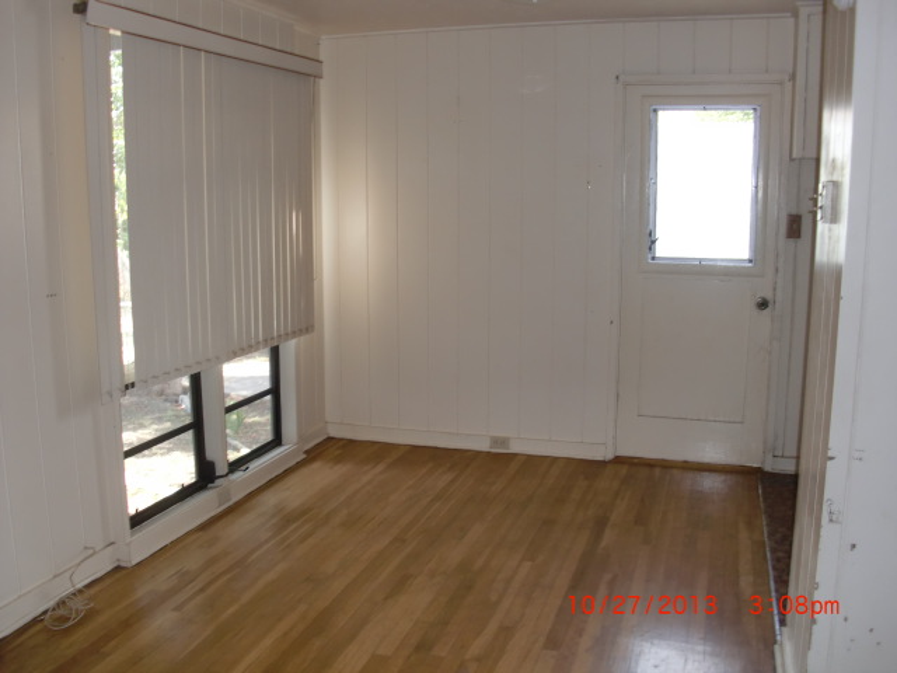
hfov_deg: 51.4
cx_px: 448
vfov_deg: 39.7
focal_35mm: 36
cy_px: 336
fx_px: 933
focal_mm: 6.3
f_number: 2.8
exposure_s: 1/60
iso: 160
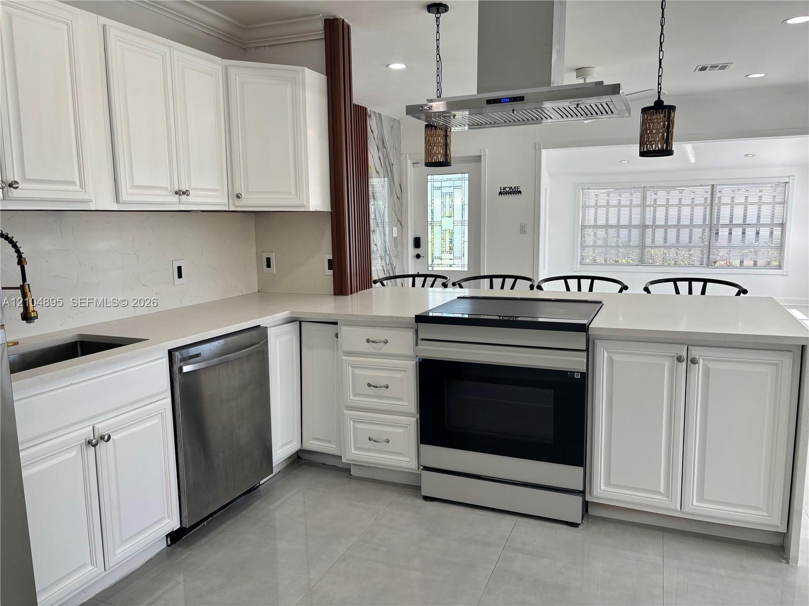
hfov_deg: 67.3
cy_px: 303
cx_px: 404
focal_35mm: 26
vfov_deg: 53.1
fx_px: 608
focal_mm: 5.96
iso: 32
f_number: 1.6
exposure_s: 1/120
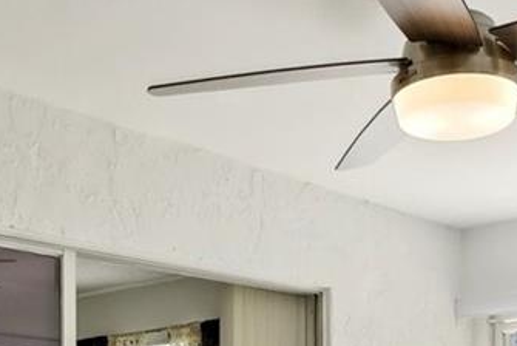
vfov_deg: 20.4
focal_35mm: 62
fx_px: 891
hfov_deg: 32.2
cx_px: 313
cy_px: 423
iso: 400
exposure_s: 1/200
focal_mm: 13
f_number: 8
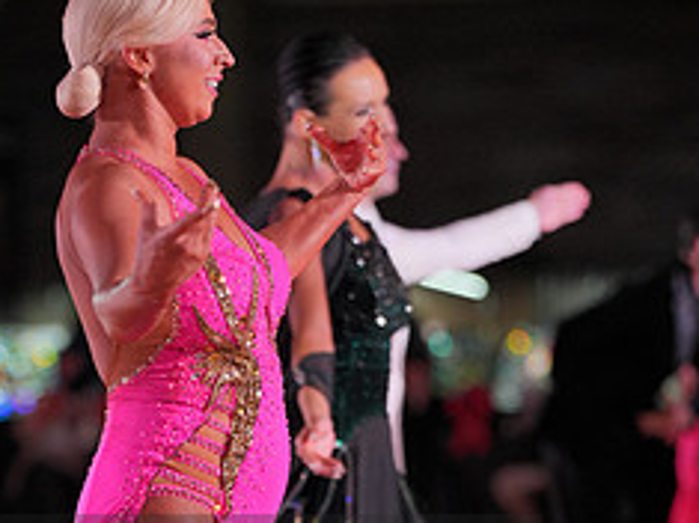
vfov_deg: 4.7
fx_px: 6418
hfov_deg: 6.2
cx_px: 132
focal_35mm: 318
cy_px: 615
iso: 1600
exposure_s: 1/800
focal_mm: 134
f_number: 2.8
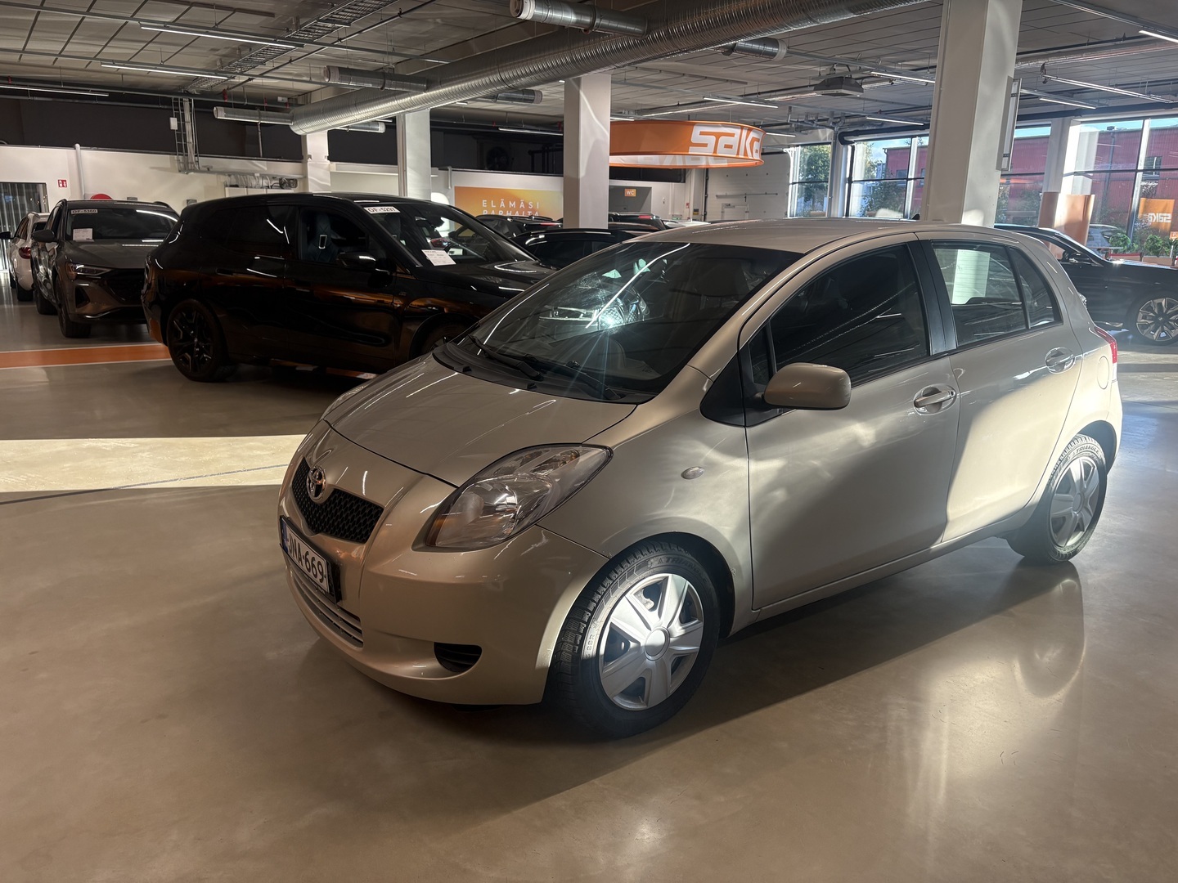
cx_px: 589
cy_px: 442
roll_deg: -0.4
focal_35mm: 26
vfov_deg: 53.1
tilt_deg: -14.1
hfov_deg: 67.3
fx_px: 885
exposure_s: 1/203
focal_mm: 5.96
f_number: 1.6
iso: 125
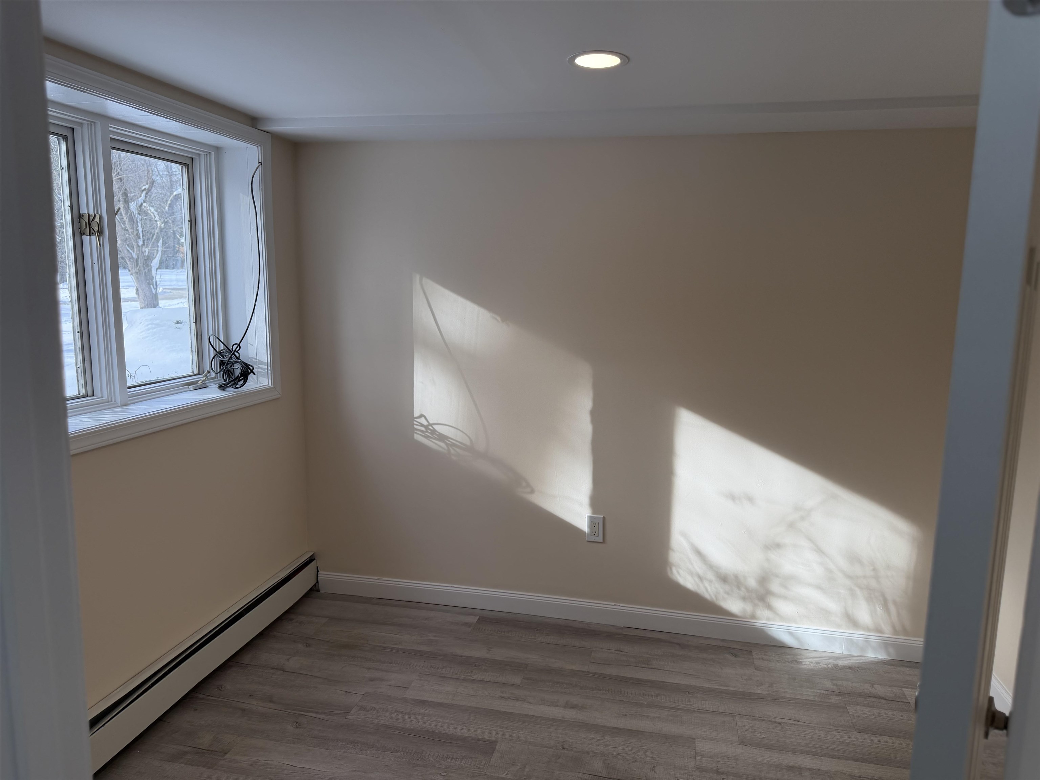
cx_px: 520
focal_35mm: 24
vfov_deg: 56.8
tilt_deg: -8.5
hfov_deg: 71.6
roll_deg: -0.6
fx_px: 721
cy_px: 390
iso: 100
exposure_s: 1/788
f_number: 1.78
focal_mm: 6.76
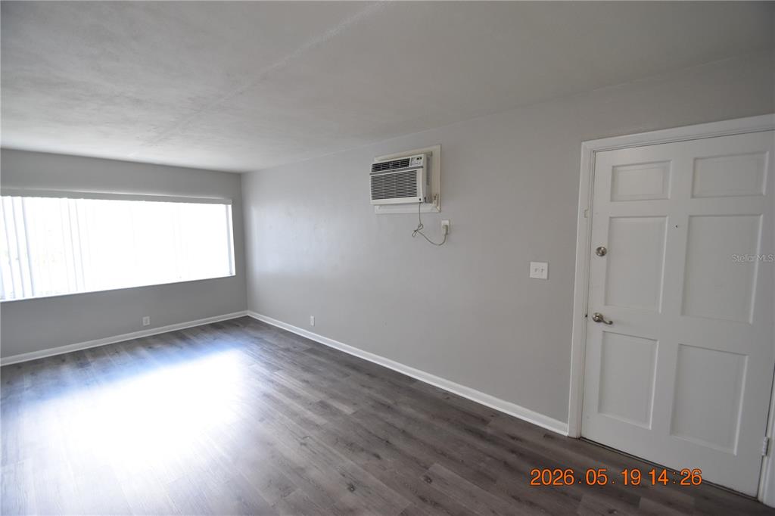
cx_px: 388
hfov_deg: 100.4
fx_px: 323
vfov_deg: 77.3
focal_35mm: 15
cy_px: 258
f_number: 3.5
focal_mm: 10
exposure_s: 1/60
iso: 800
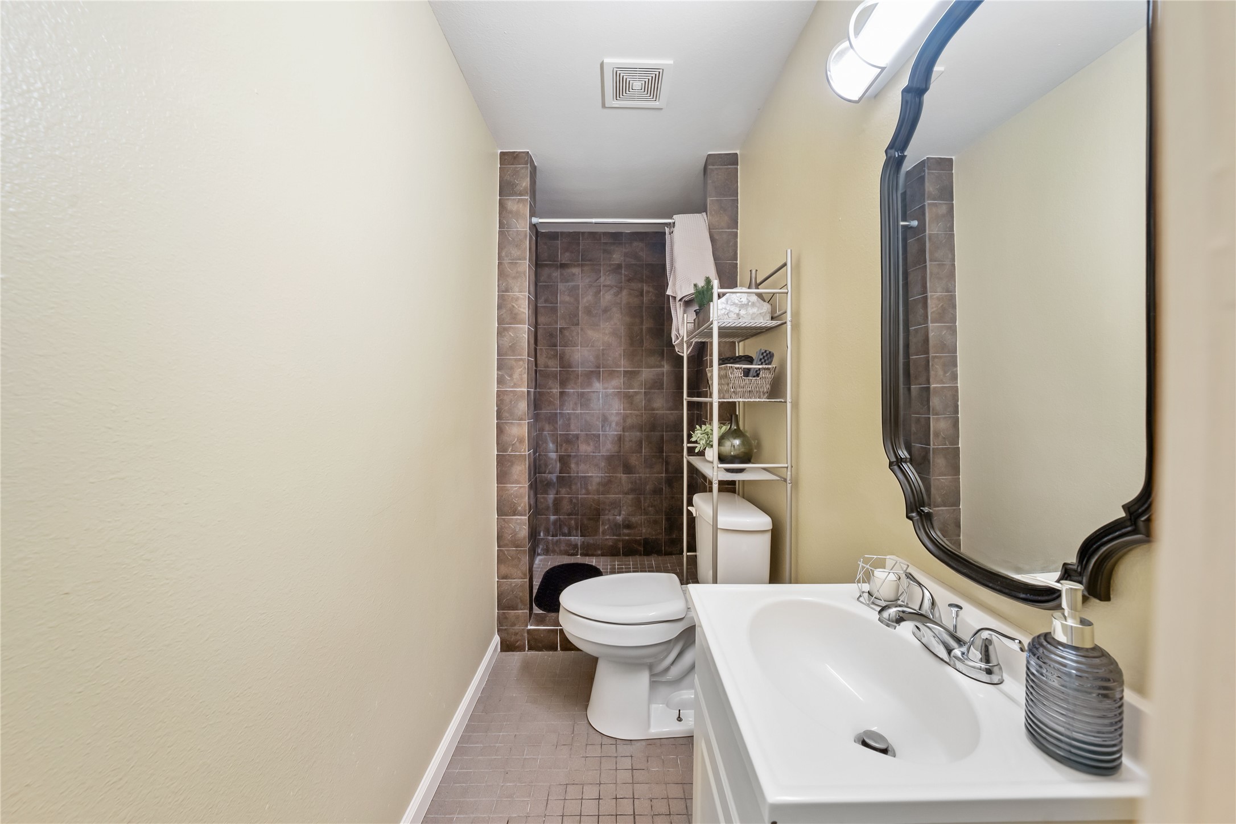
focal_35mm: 12
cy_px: 412
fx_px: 412
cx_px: 618
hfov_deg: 112.6
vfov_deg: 90.0
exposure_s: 1/4
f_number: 9
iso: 500
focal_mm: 12
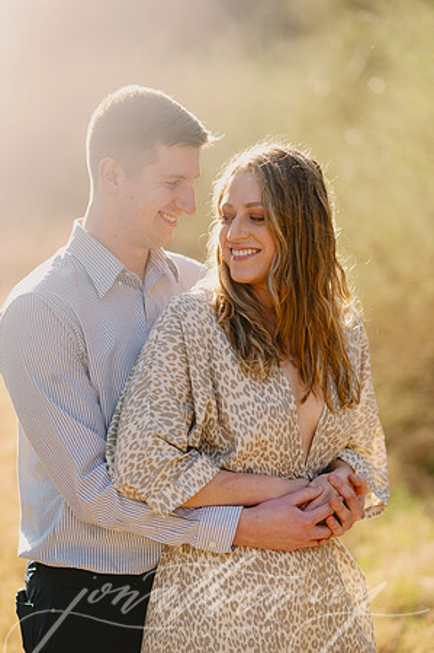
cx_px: 217
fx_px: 1541
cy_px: 326
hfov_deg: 16.0
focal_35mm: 85
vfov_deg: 23.9
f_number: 2
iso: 100
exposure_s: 1/1250
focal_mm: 85
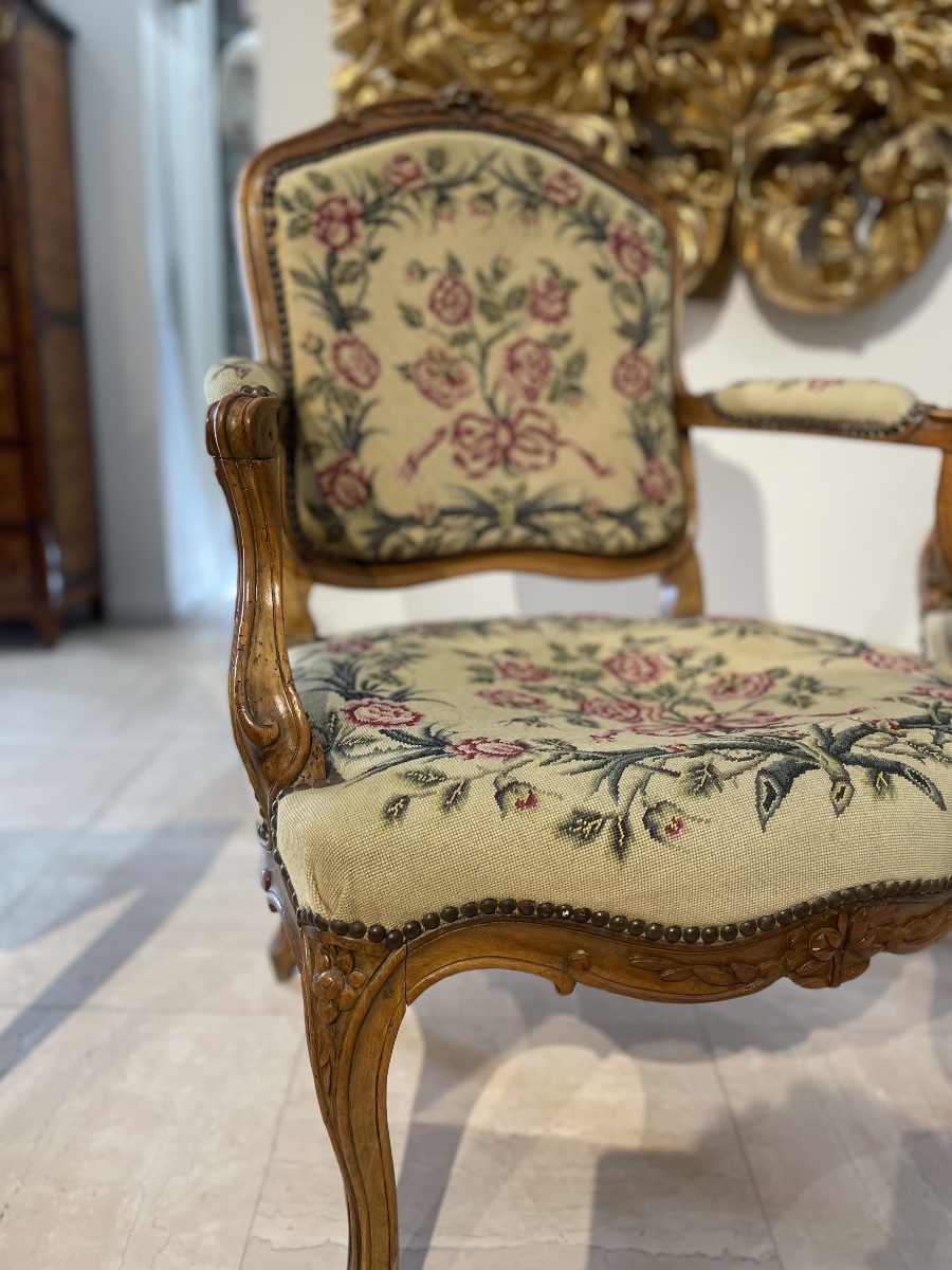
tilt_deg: -13.9
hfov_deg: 53.1
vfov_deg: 67.3
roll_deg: -3.2
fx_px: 953
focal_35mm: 26
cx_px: 476
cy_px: 635
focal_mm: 4.2
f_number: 1.6
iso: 80
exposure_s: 1/100
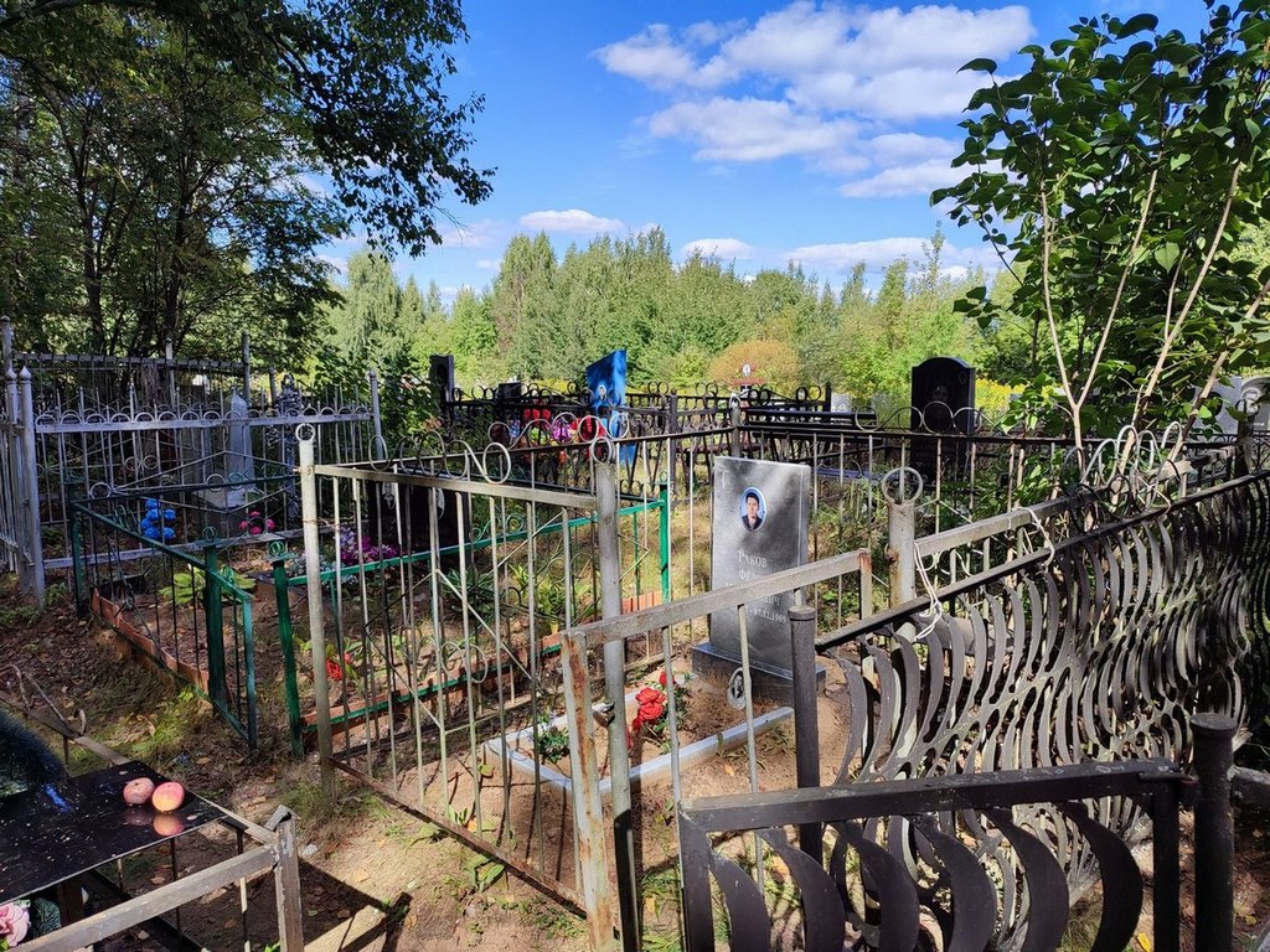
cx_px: 635
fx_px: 917
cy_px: 476
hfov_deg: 69.4
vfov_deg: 54.9
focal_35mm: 25
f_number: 1.9
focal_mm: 6.04
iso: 50
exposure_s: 1/553
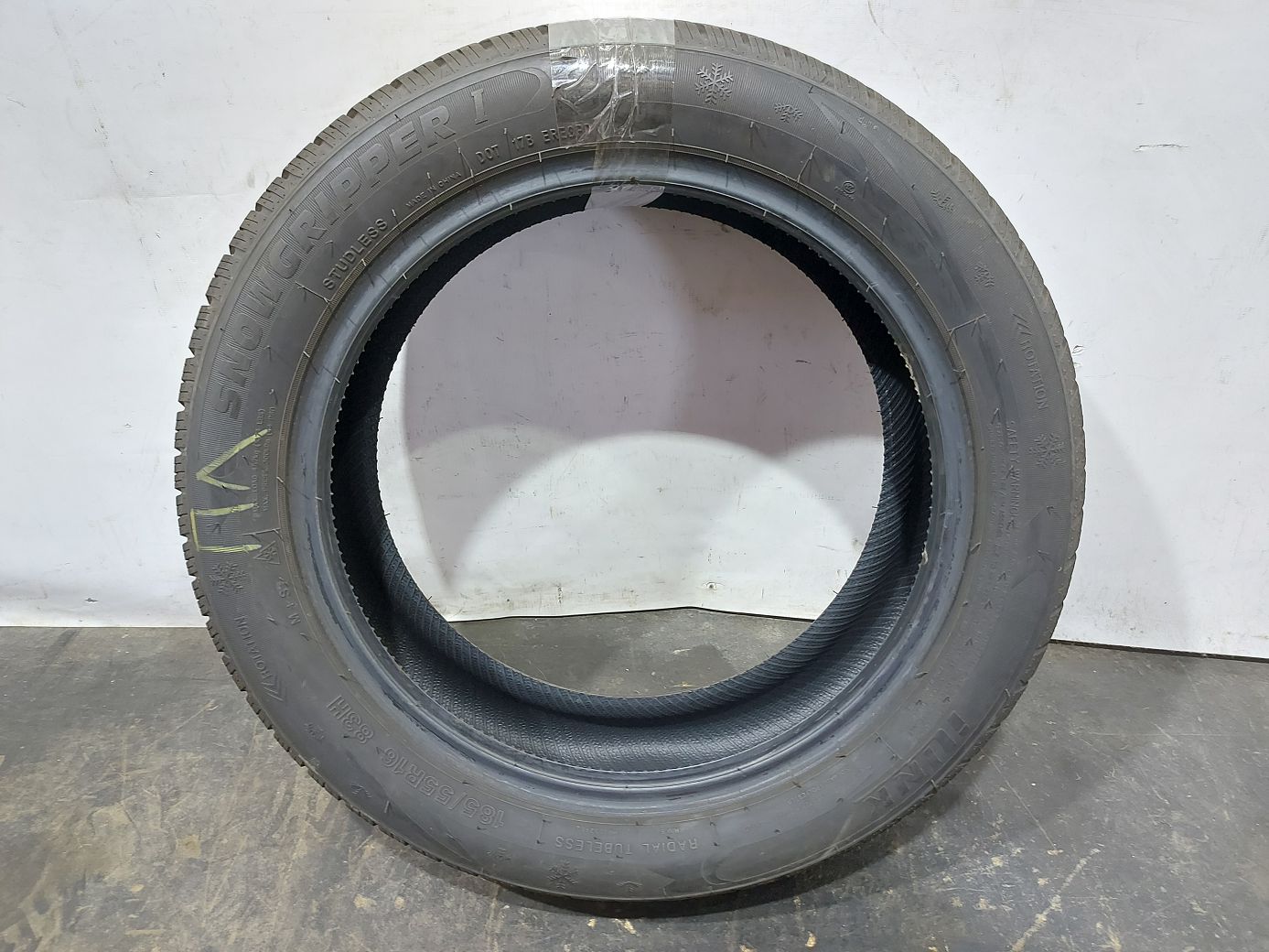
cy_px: 476
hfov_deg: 71.6
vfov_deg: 56.8
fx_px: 880
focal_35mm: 24
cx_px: 634
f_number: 1.8
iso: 250
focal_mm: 5.23
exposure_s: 1/25
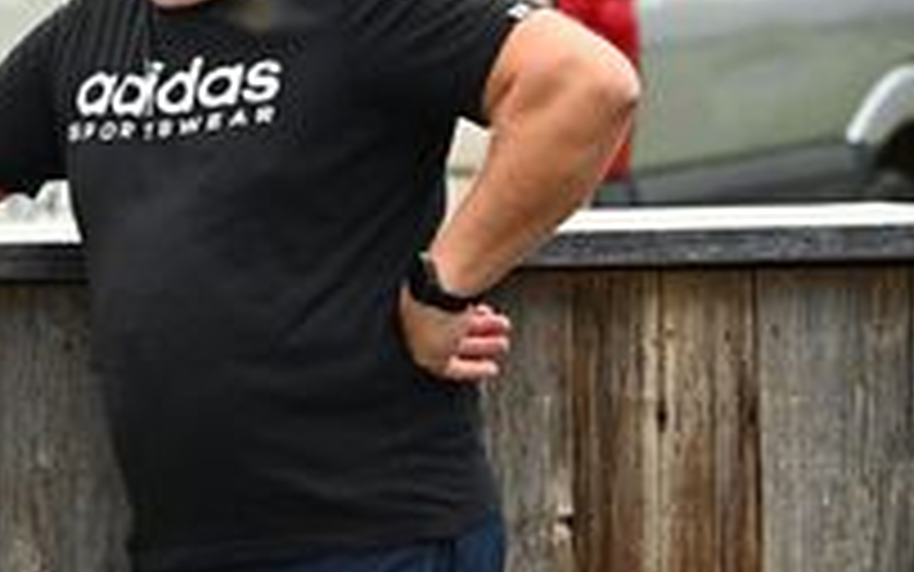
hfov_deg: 7.6
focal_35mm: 275
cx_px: -86
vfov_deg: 4.8
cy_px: 171
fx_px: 6852
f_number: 4
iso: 1600
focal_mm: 122
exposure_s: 1/3200
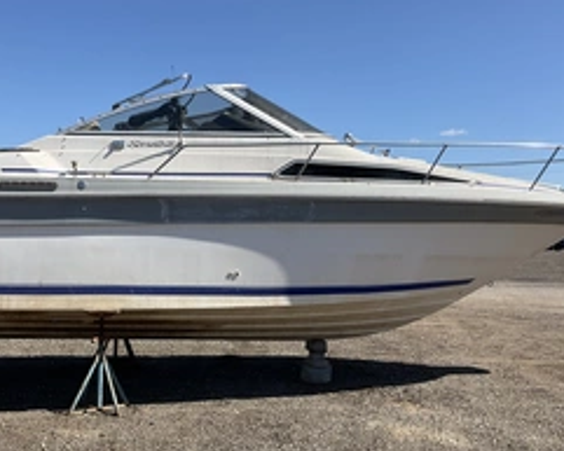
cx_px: 234
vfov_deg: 32.1
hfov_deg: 39.4
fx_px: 785
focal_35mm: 47
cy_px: 234
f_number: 1.8
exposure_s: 1/1912
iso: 25
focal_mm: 3
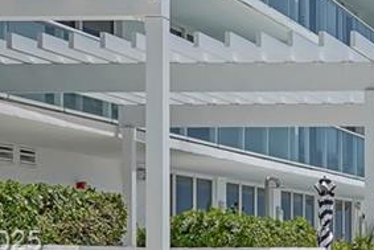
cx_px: 677
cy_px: 243
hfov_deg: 15.5
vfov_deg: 12.0
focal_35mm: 113
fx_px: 1174
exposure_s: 1/1250
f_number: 11
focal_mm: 20
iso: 320
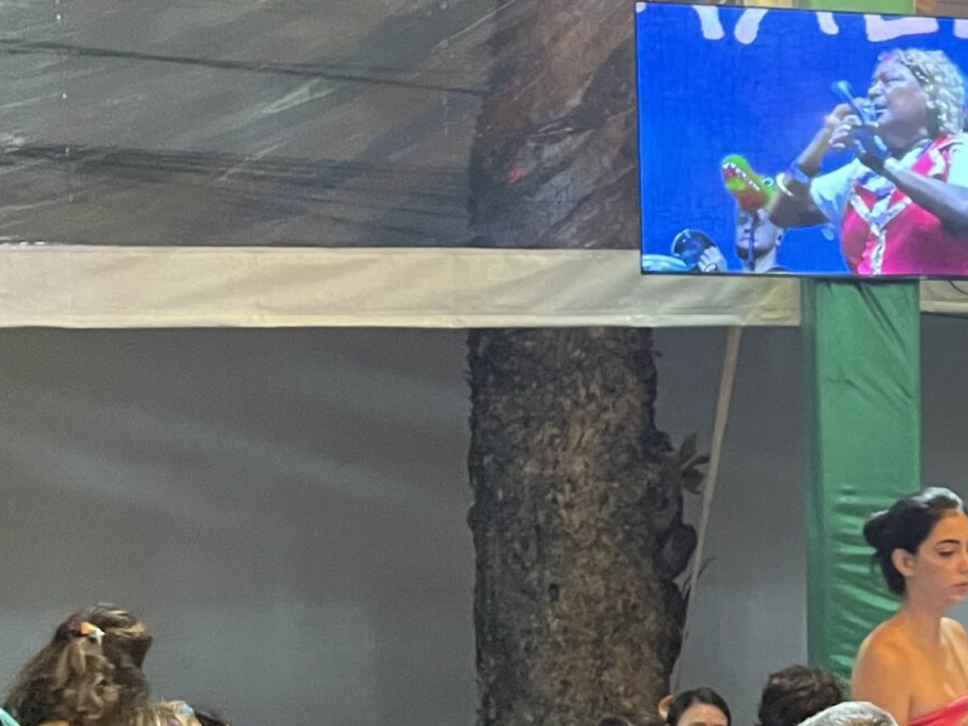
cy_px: 597
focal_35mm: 76
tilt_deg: -0.7
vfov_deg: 19.2
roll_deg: +3.7
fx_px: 2125
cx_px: 1137
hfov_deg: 23.6
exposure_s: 1/60
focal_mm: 4.2
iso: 500
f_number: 1.6
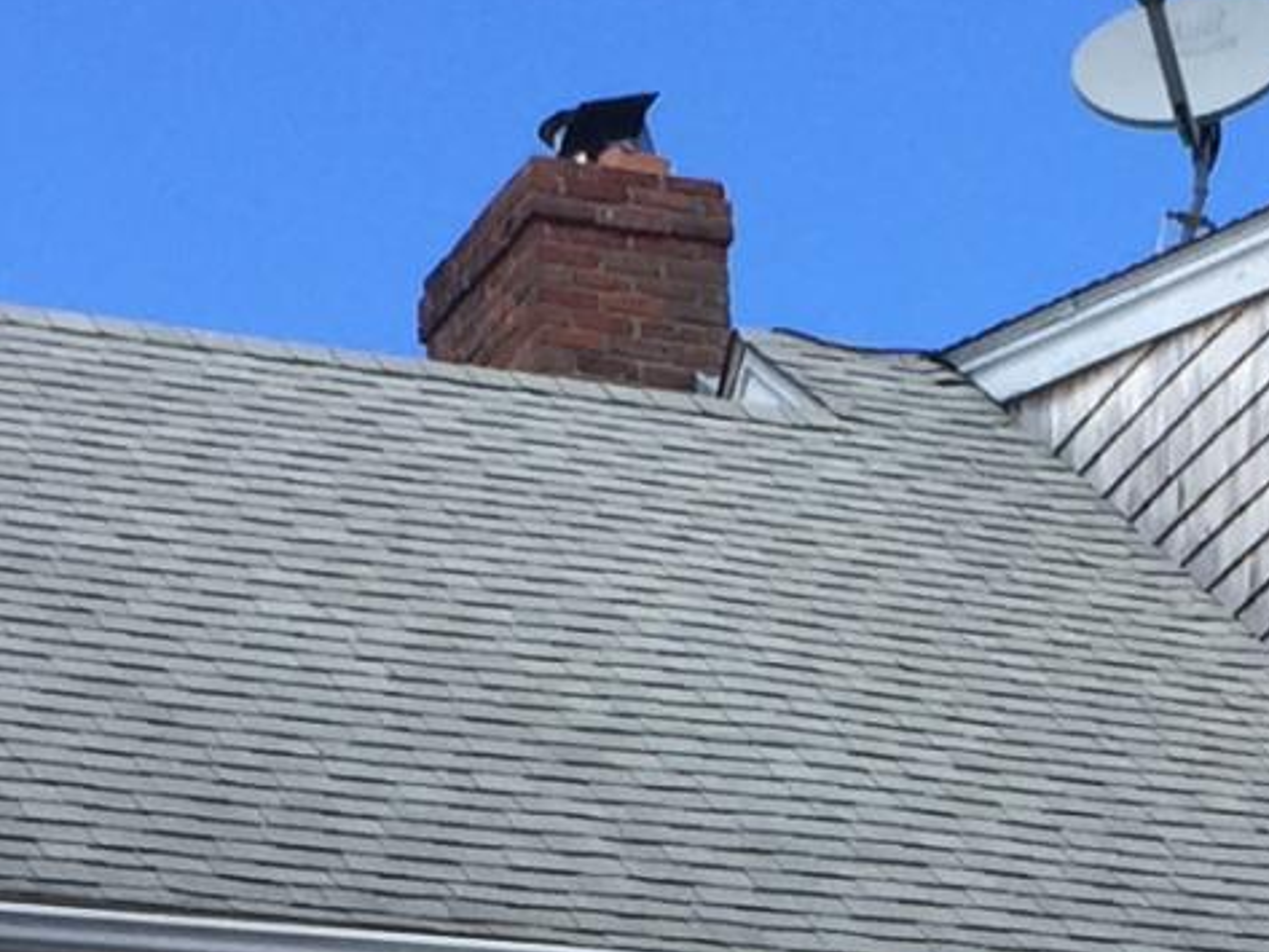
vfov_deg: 7.8
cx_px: 1360
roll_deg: +2.6
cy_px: 1821
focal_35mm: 184
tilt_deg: +9.9
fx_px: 6747
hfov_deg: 10.6
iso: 32
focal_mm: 4.15
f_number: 2.2
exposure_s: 1/807
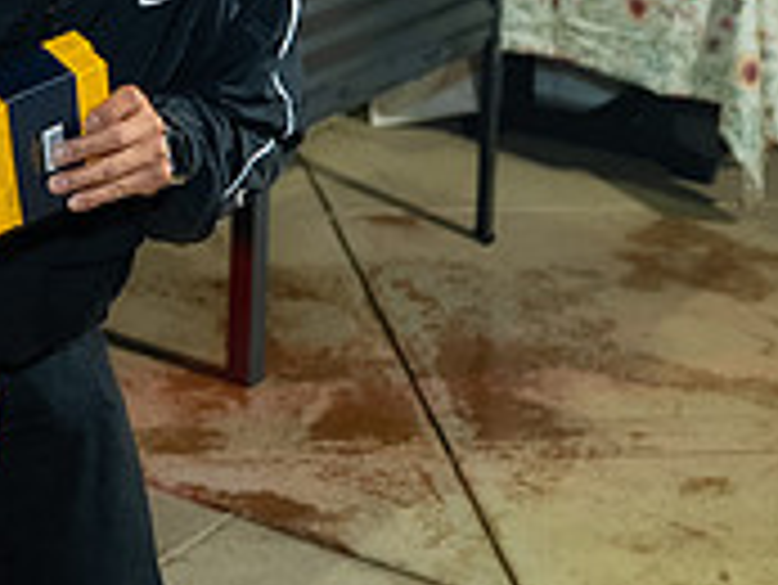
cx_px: -49
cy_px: -92
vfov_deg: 16.4
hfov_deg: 21.5
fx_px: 1957
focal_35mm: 87
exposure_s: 1/160
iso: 1600
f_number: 2.8
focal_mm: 27
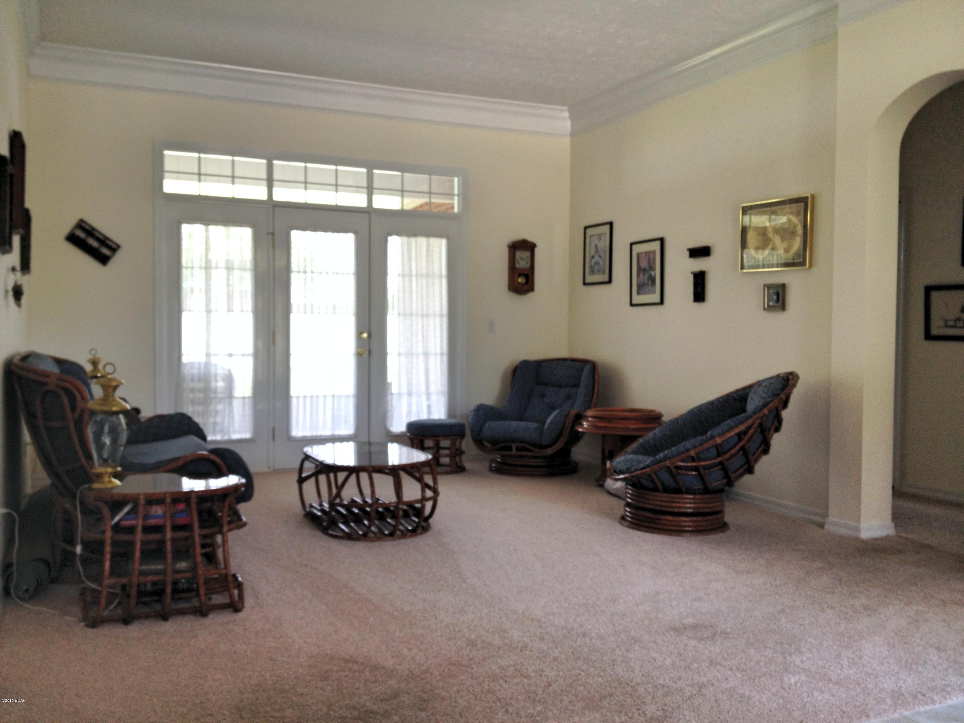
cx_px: 482
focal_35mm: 35
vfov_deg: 40.7
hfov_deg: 52.6
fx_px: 975
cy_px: 362
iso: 50
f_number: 2.4
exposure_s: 1/20
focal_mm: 4.28
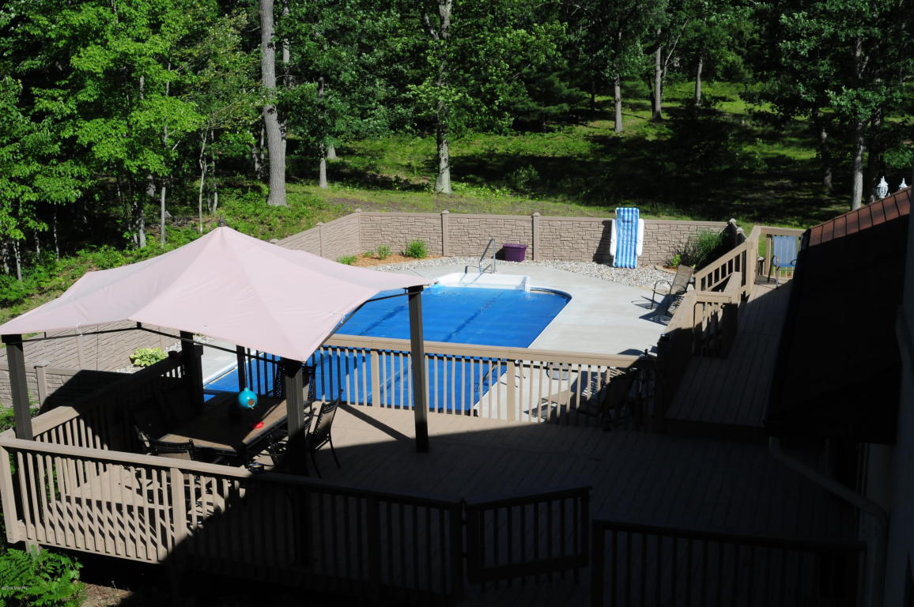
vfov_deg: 31.8
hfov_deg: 46.4
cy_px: 304
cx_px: 457
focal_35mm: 42
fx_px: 1065
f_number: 14
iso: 800
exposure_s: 1/800
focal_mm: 28
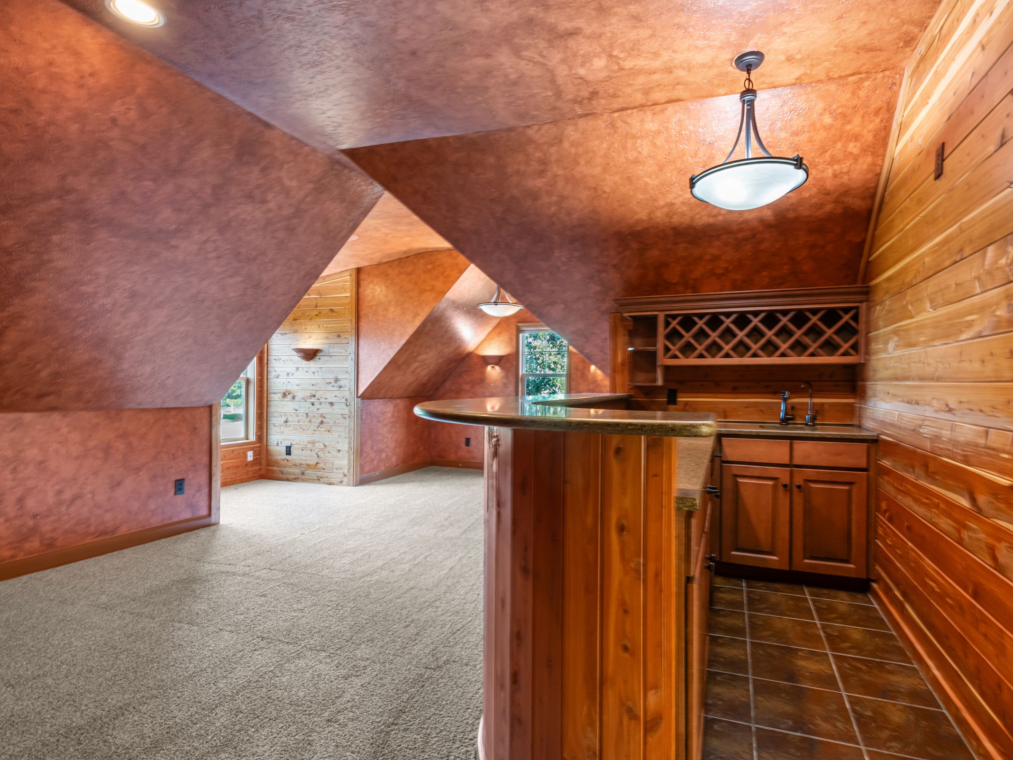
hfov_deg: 87.6
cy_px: 392
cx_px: 545
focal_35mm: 18
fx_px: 527
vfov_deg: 71.6
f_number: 9
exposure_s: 1/1.67
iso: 250
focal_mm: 16
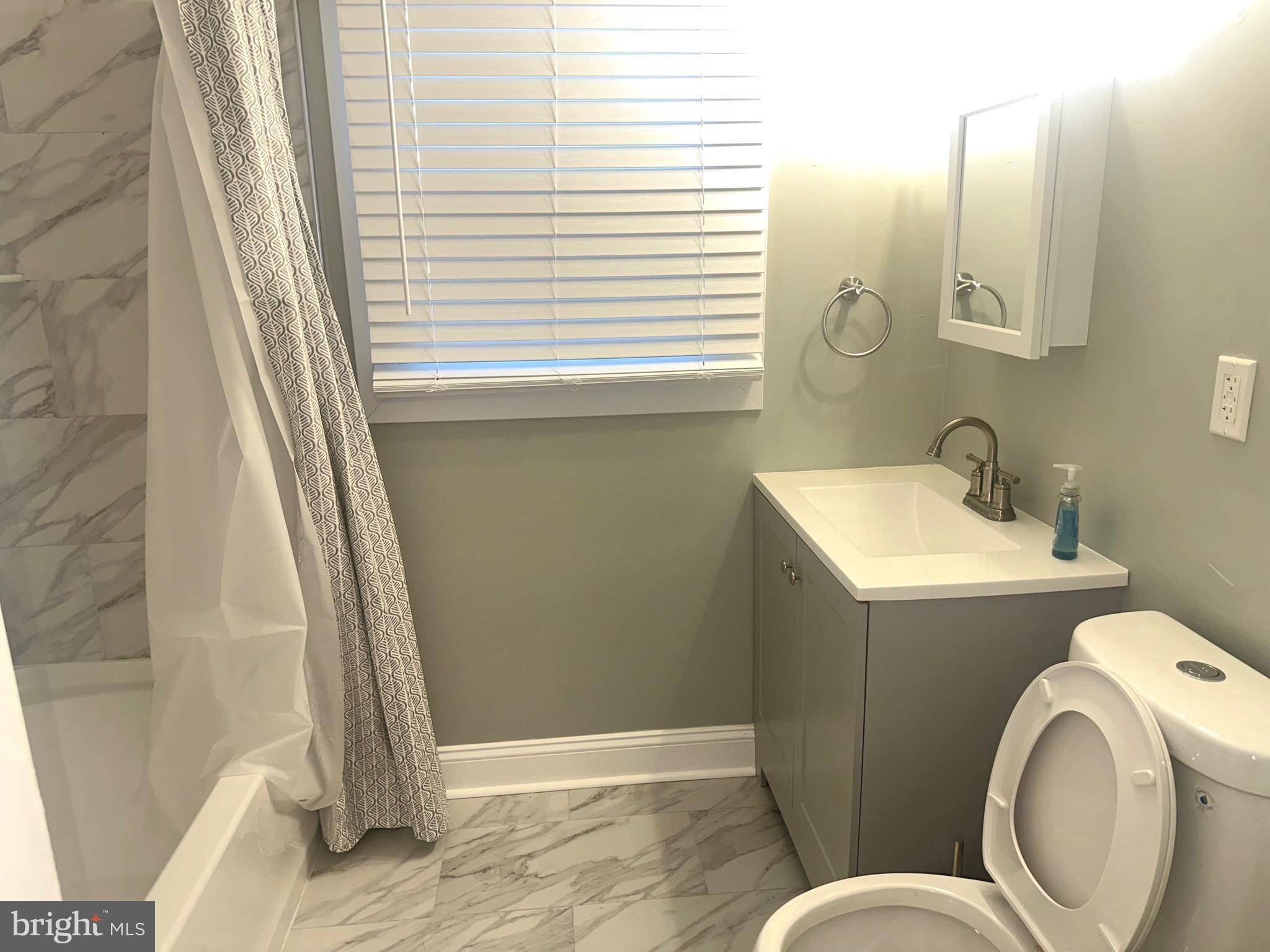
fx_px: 881
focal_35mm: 24
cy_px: 476
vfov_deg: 56.8
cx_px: 635
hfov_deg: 71.6
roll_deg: +1.2
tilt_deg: -14.5
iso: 80
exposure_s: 1/38
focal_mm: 6.86
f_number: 1.78
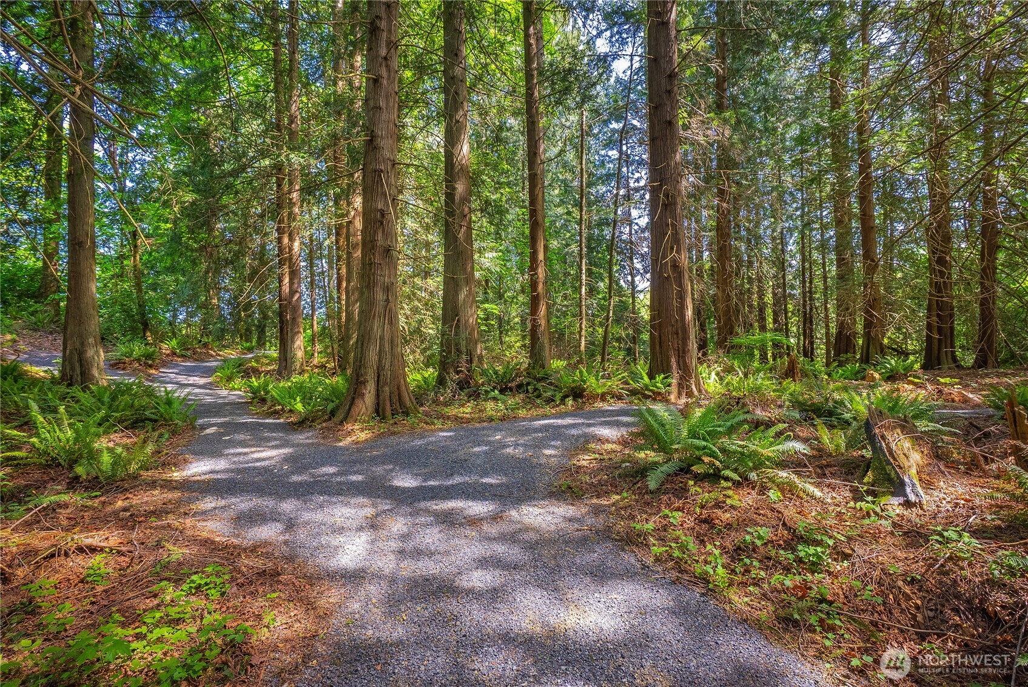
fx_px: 457
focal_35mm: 16
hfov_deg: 96.7
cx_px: 514
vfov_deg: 73.8
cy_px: 344
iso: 200
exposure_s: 1/20
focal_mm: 16
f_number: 7.1
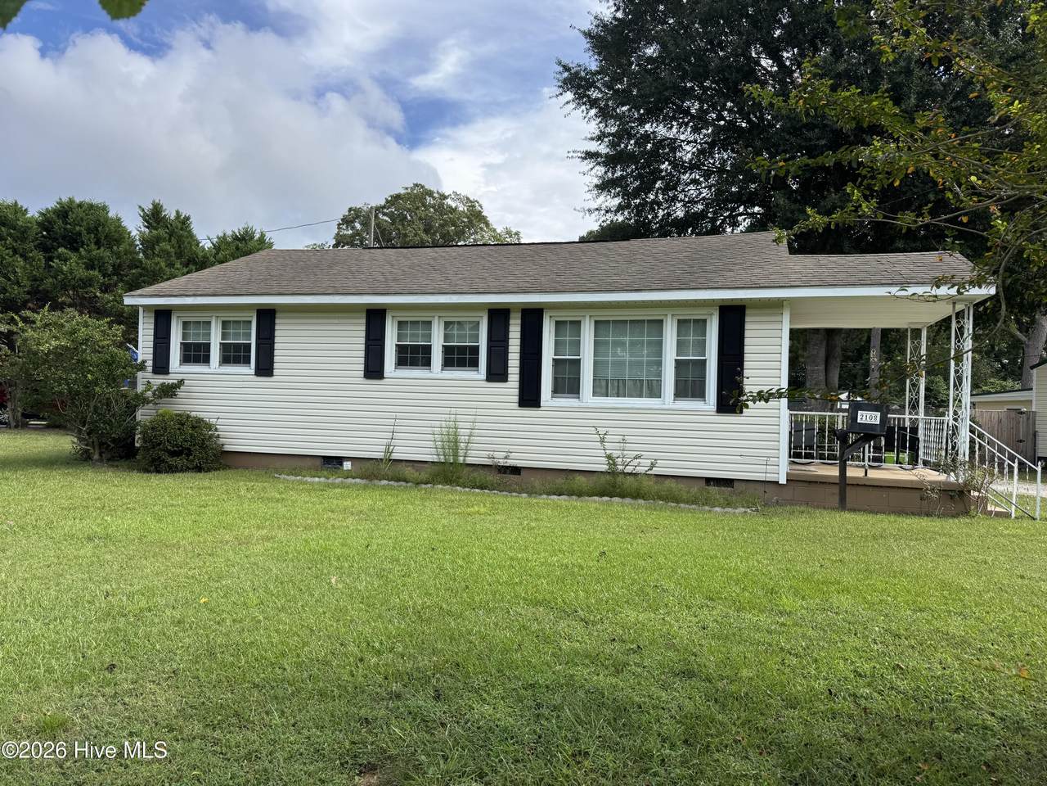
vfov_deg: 56.8
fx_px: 726
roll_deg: -2.4
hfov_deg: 71.6
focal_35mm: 24
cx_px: 524
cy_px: 393
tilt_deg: +0.8
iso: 80
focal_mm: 6.76
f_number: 1.78
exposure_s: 1/2174
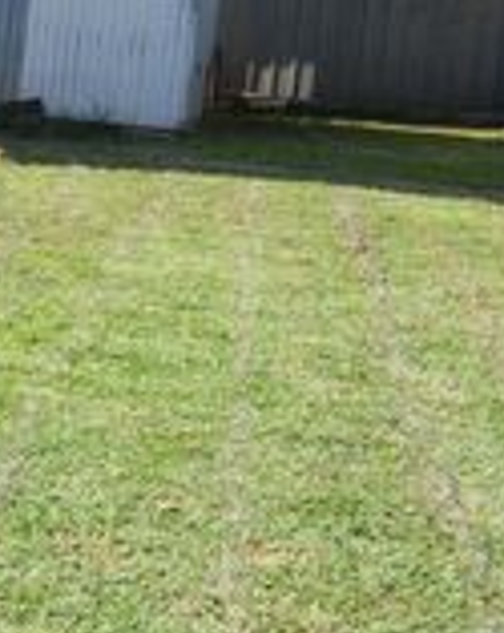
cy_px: 171
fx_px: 1421
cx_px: -399
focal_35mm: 76
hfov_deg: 16.7
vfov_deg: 24.9
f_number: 6.3
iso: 100
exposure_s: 1/160
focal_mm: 18
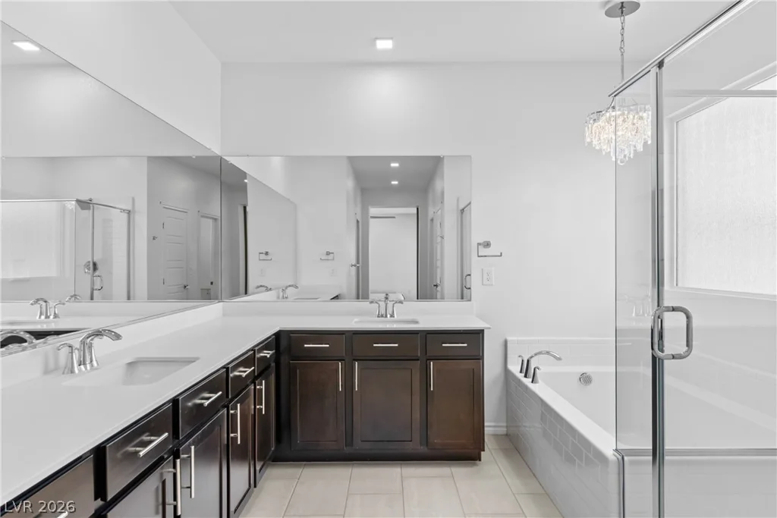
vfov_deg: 59.5
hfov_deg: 81.2
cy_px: 259
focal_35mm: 21
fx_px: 453
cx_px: 388
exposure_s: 1/4
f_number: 8
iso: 400
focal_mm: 21
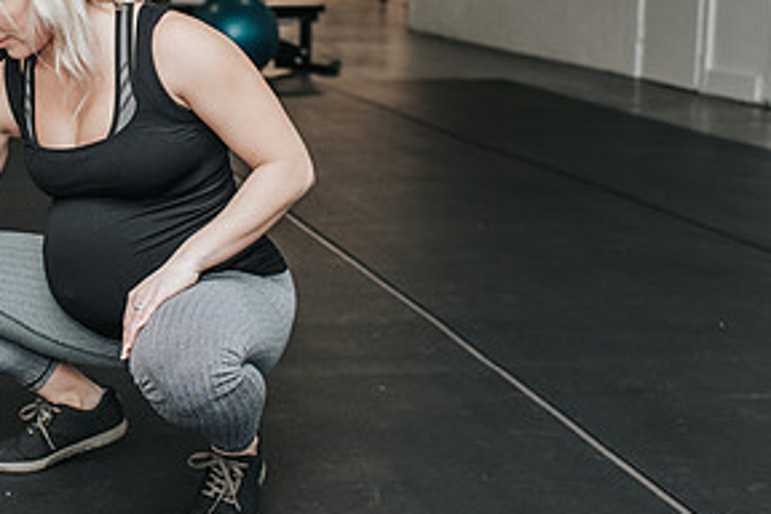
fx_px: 1649
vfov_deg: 17.7
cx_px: 97
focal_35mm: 77
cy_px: 170
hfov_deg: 25.6
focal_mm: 35
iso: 800
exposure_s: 1/200
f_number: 3.2
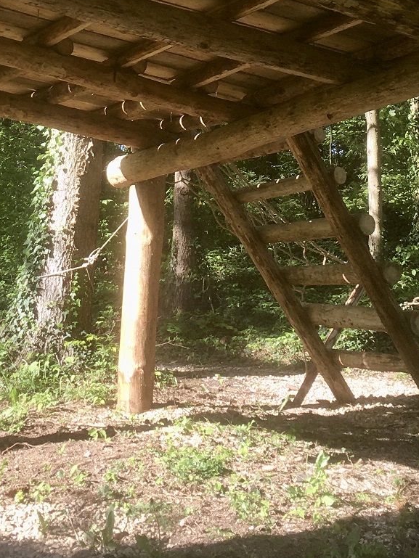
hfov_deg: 19.3
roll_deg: -1.3
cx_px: 147
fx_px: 1226
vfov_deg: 24.1
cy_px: -41
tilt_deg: +19.6
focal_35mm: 76
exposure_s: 1/212
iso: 25
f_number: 2.2
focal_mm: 4.15
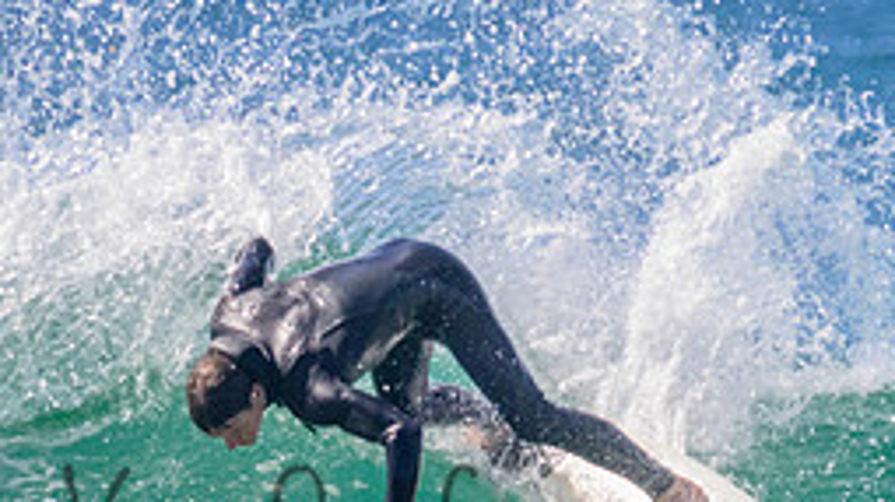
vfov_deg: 0.6
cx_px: 455
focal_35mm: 2176
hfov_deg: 1.0
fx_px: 51603
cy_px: 395
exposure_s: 1/1600
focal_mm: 800
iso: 1250
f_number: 11
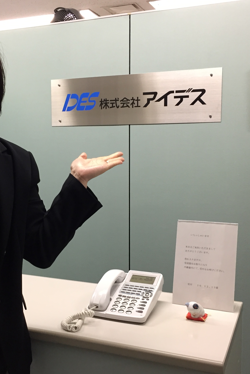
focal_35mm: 44
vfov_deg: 44.5
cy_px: 193
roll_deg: +0.6
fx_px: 458
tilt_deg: -6.8
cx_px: 83
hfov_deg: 30.3
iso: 125
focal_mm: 4.15
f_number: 2.2
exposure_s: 1/30
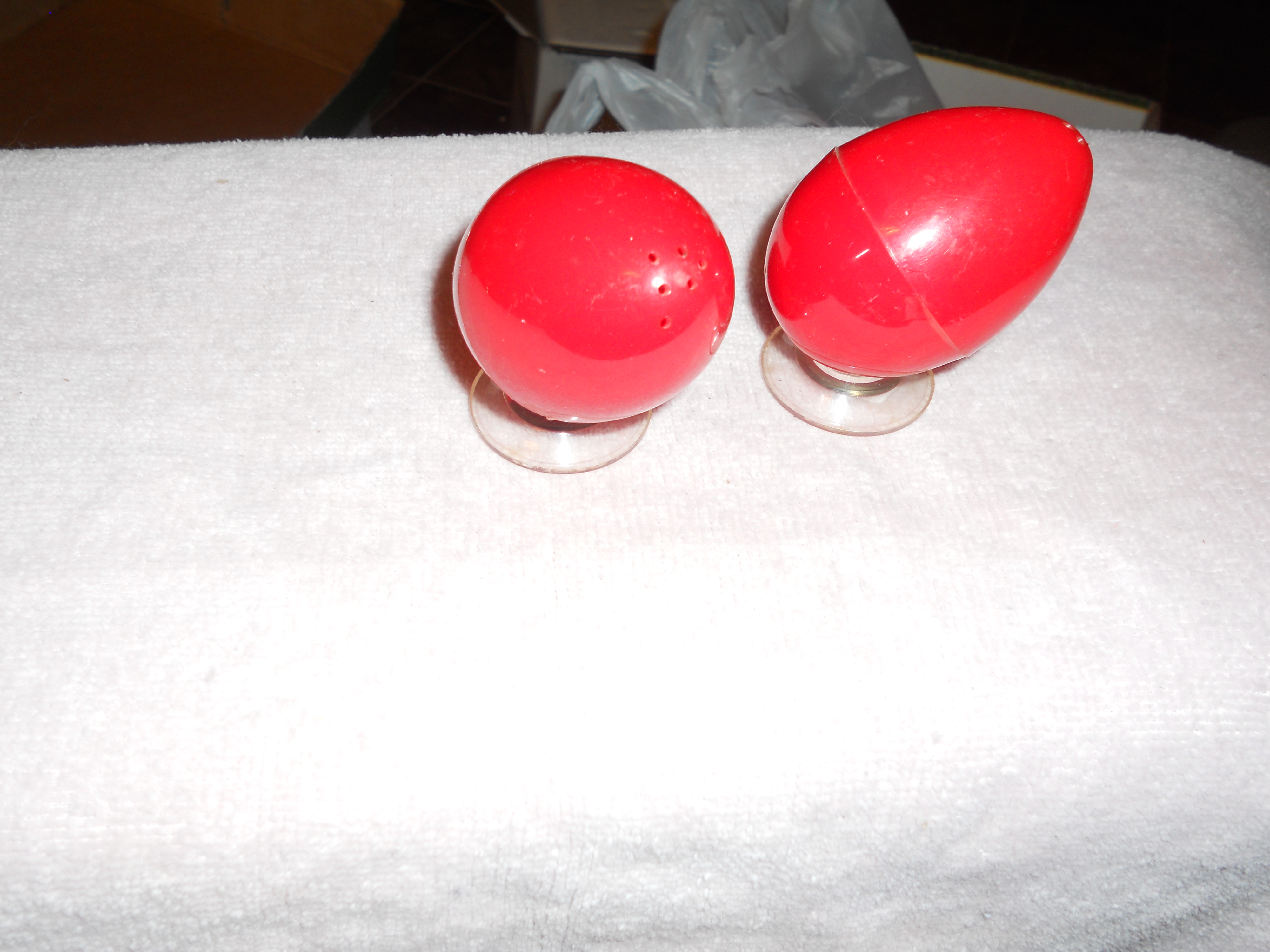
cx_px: 635
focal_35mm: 32
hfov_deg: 56.8
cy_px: 476
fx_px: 1174
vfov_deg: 44.2
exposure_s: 1/25
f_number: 3.5
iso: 80
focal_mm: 5.8
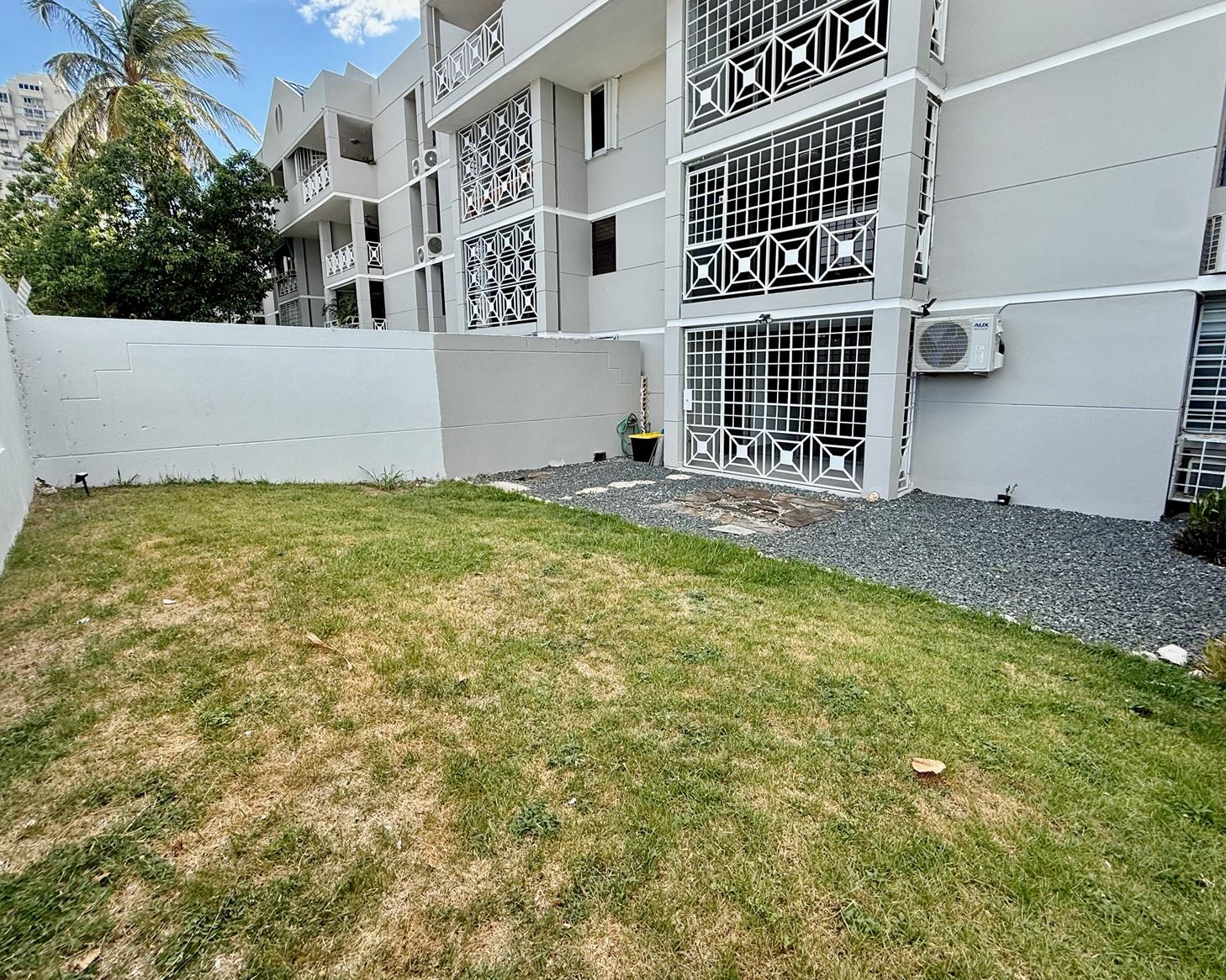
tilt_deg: -8.6
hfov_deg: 96.6
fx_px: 544
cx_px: 658
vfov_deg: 84.0
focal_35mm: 15
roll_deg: +0.6
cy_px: 496
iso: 50
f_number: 2.2
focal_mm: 2.22
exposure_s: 1/479
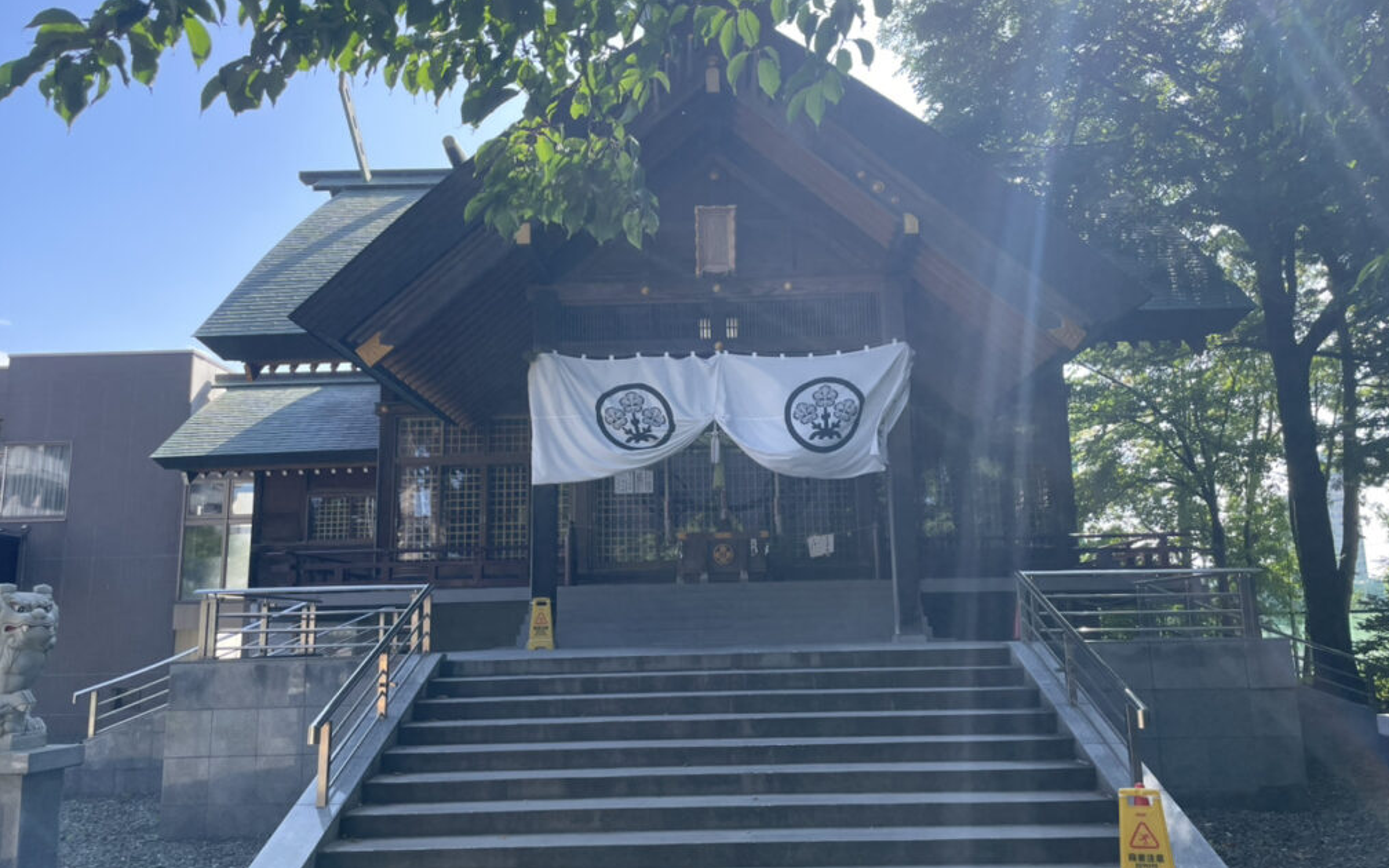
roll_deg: +1.4
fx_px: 1060
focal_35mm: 28
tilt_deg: +10.7
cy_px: 424
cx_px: 693
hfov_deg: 66.5
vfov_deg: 44.5
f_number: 1.6
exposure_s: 1/606
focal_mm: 4.2
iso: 32
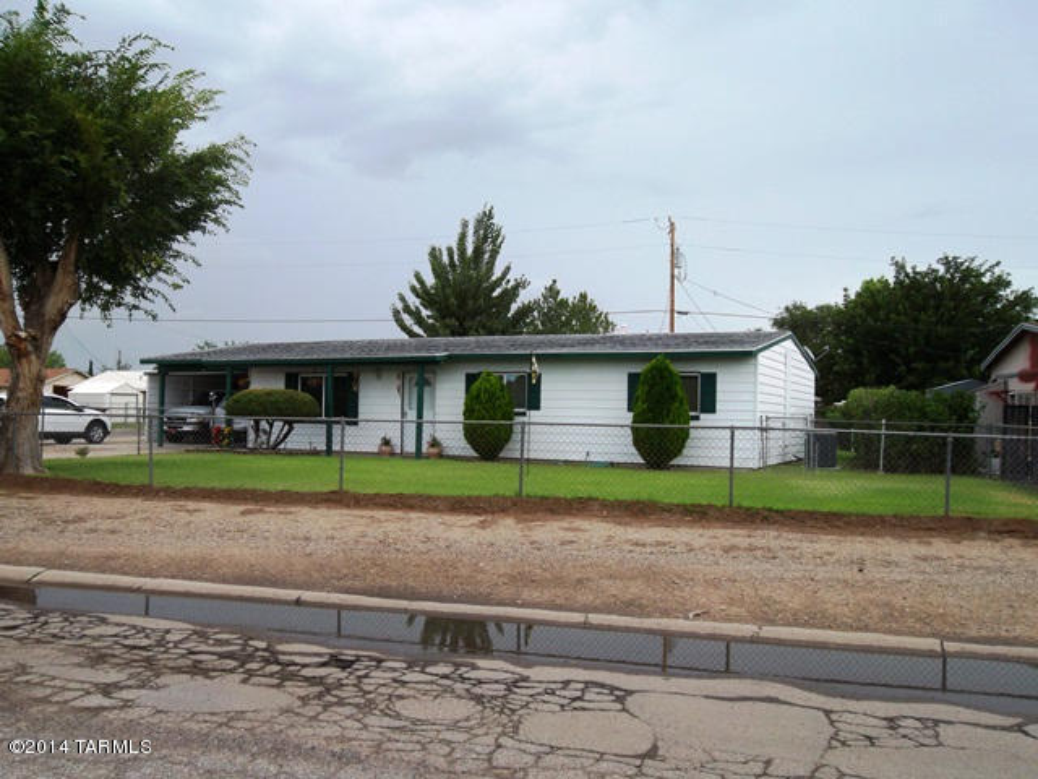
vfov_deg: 44.2
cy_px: 390
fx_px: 960
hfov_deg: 56.8
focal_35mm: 32
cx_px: 519
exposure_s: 1/450
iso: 80
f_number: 3.7
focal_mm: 5.7
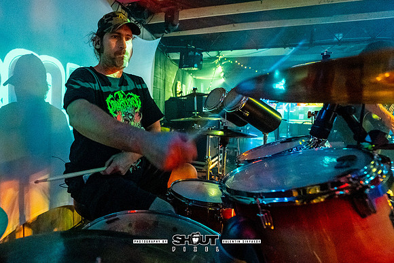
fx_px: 207
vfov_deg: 64.5
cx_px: 143
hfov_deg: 85.1
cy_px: 111
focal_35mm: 19
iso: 4000
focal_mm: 14
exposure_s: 1/160
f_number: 2.8
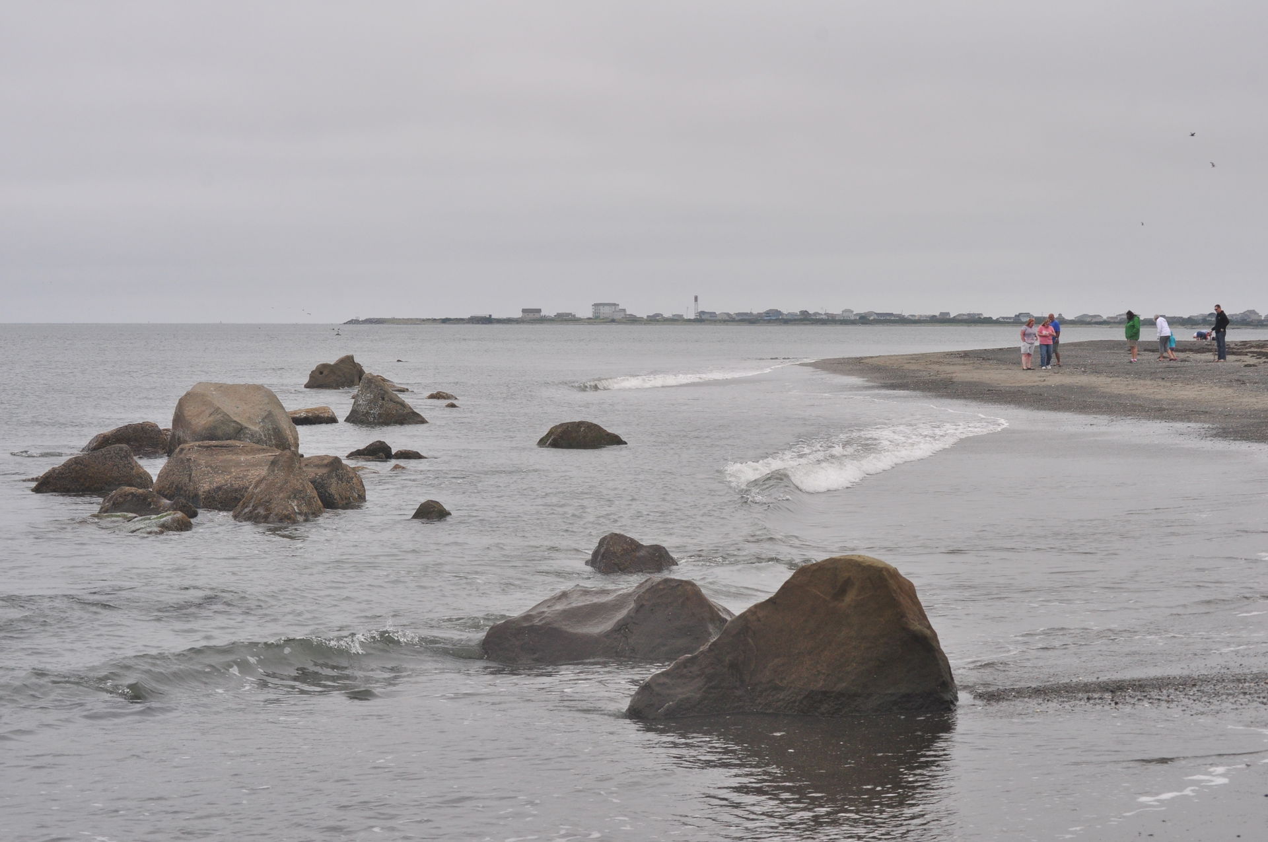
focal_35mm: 82
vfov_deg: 16.5
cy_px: 421
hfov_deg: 24.6
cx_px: 634
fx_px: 2902
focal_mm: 55
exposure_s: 1/500
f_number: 11
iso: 400
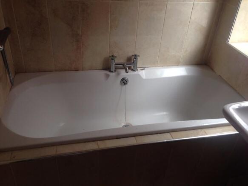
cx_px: 124
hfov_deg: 55.4
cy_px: 93
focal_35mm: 33
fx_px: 236
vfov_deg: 42.9
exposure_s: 1/20
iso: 50
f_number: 2.4
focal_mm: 4.12
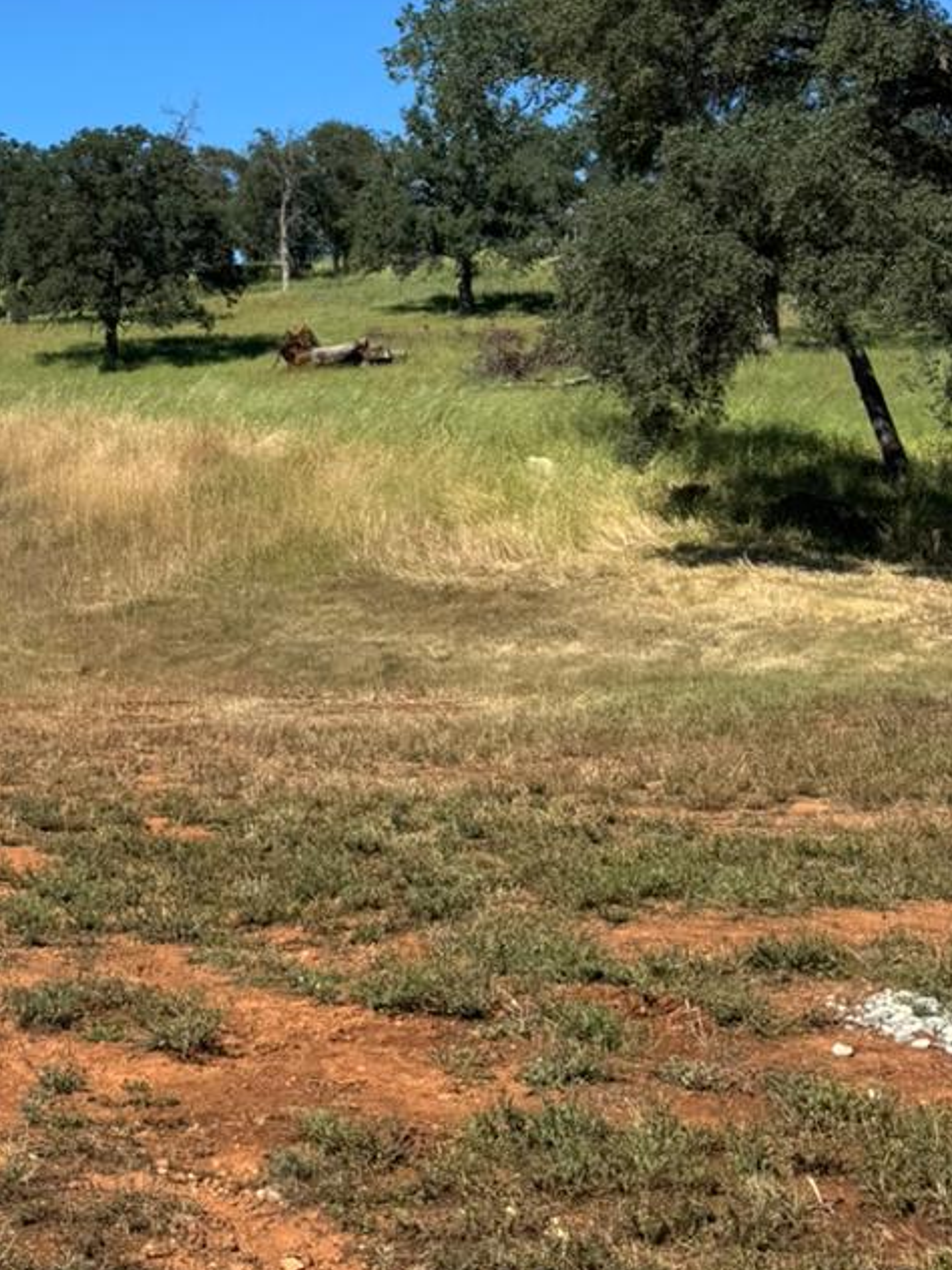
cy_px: 72
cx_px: 1
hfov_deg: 24.5
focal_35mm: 57
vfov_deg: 31.8
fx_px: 2090
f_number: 1.78
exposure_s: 1/4049
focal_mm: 6.76
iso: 80
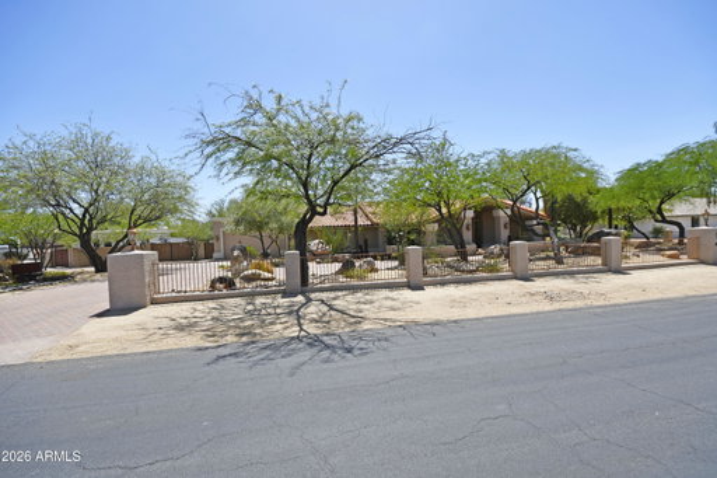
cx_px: 358
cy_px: 239
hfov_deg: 100.4
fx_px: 299
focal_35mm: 15
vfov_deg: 77.3
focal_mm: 10
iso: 100
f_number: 9
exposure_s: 1/320
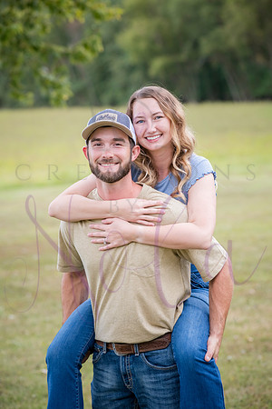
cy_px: 204
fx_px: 1360
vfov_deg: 17.1
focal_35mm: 120
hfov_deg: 11.4
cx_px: 136
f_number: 5
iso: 400
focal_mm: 120
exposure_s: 1/400
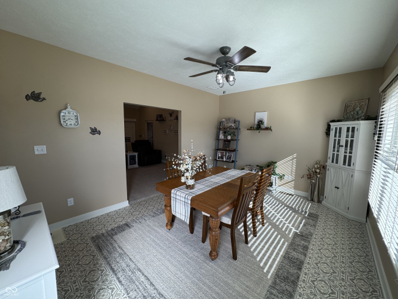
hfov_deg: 102.1
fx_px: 161
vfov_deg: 85.7
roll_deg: -0.3
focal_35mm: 14
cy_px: 150
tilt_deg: -6.7
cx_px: 199
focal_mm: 2.22
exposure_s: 1/120
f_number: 2.2
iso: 50
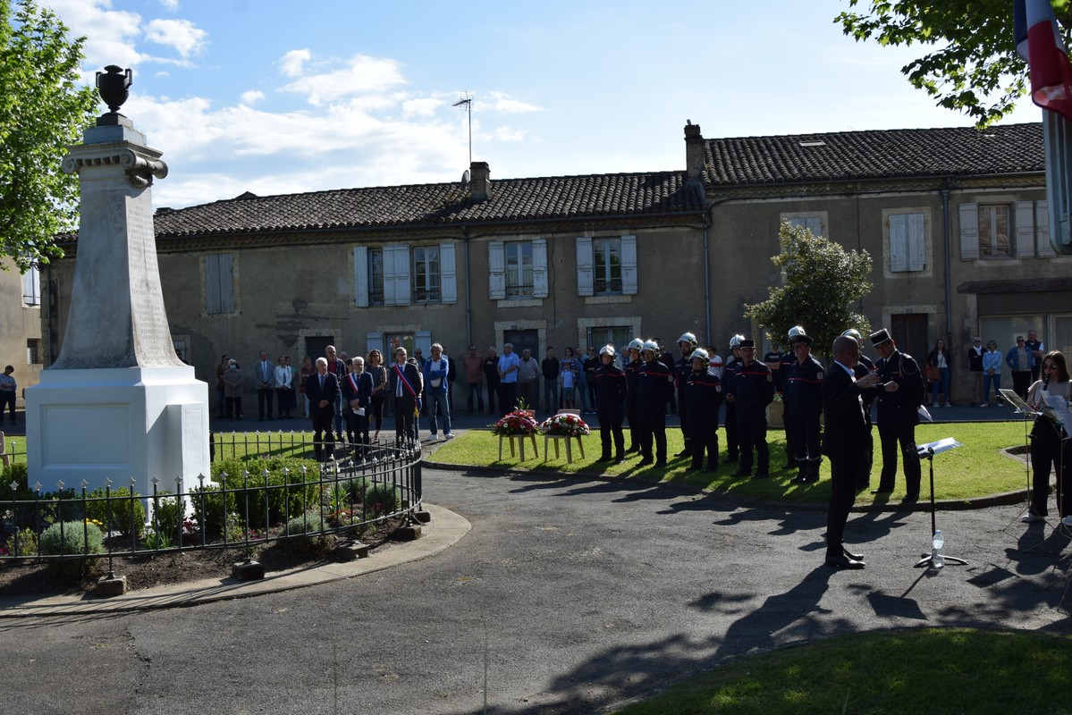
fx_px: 983
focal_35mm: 33
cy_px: 358
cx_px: 536
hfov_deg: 57.2
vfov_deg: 40.0
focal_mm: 22
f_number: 9
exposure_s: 1/320
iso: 200
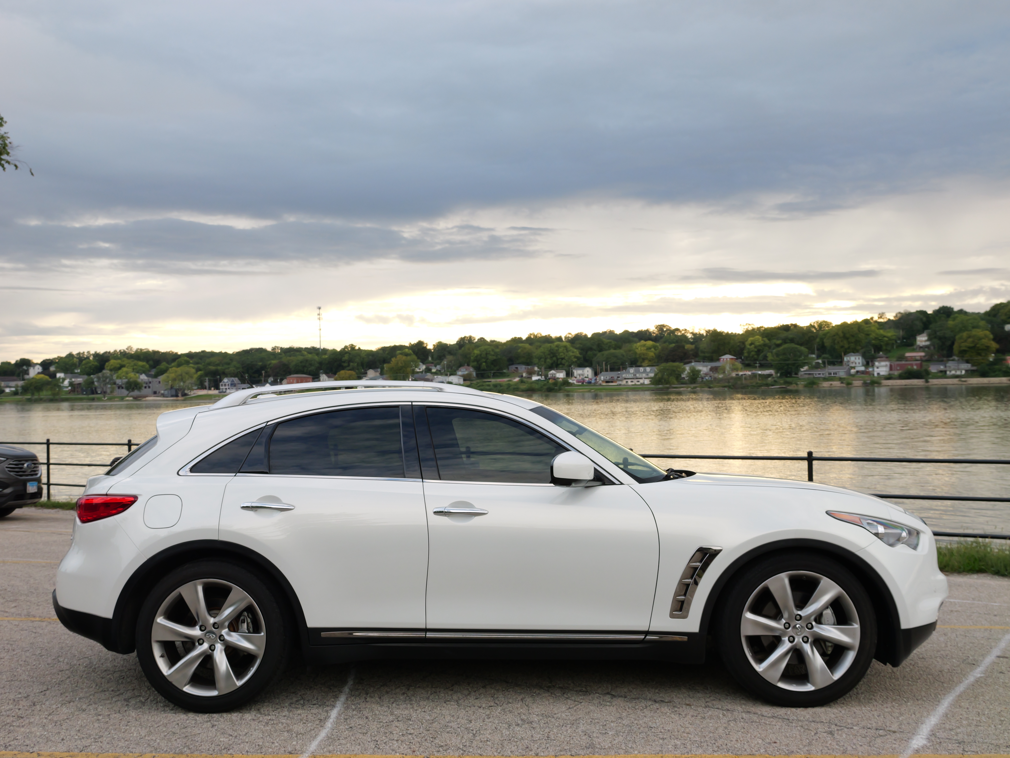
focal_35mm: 38
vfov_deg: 37.7
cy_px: 379
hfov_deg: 49.0
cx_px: 505
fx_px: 1109
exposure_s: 1/160
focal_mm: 19
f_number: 5
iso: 400
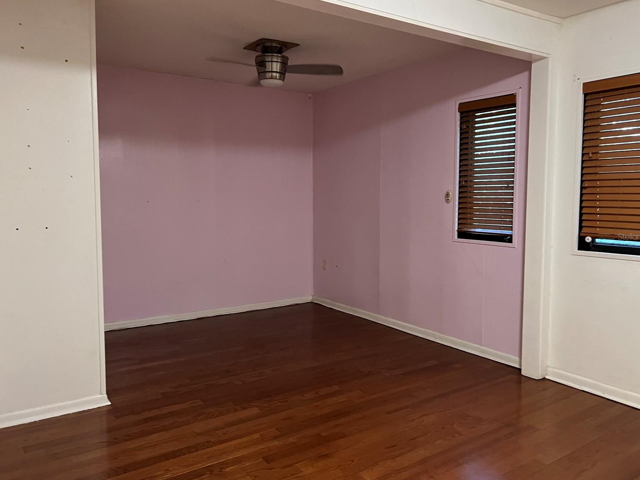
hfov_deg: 65.3
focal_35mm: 27
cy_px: 236
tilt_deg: -0.8
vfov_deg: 51.4
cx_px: 325
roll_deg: +1.0
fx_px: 499
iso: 400
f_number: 1.5
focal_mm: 5.7
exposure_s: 1/40
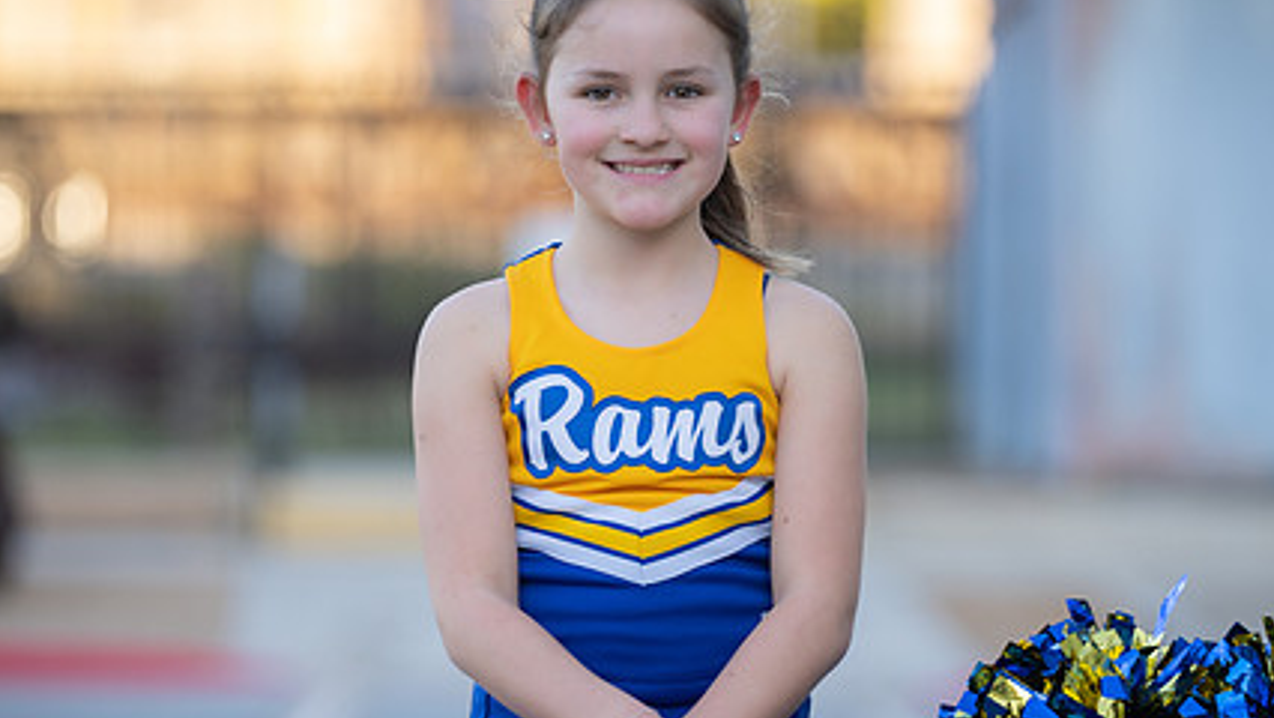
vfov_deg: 5.5
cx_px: 664
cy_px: 387
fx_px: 7536
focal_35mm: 223
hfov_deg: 9.7
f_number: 2.8
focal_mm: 151
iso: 125
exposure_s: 1/320
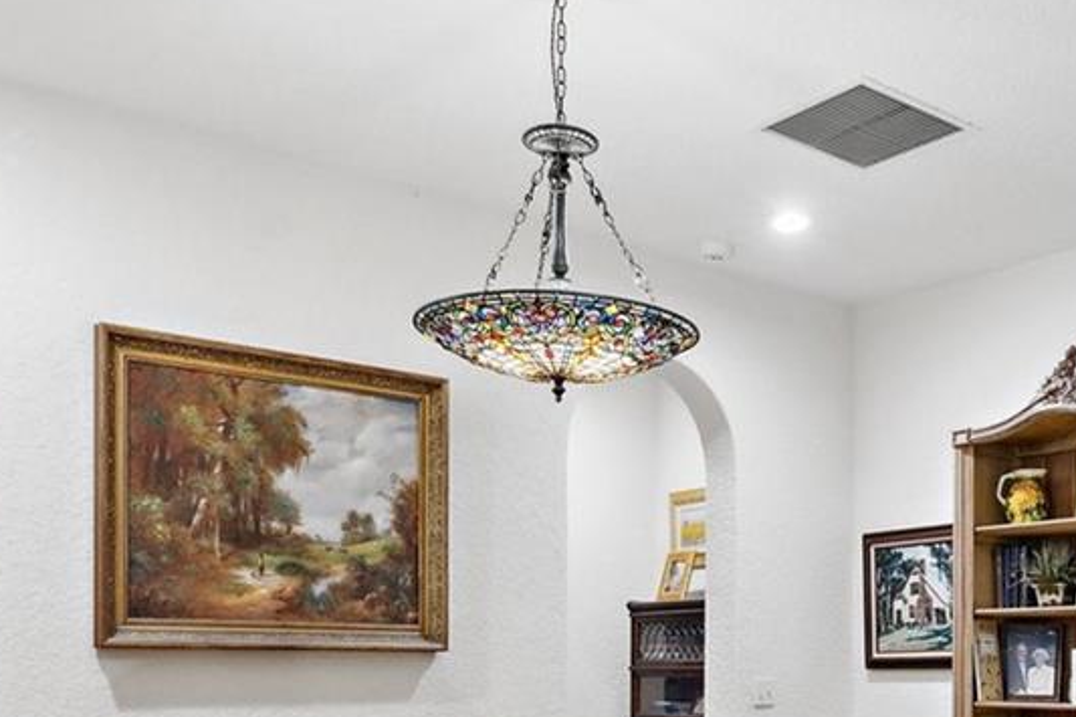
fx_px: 1255
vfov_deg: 30.3
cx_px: 842
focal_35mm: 42
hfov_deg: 44.4
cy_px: 660
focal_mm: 14
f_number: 8
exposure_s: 1/3.33
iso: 400
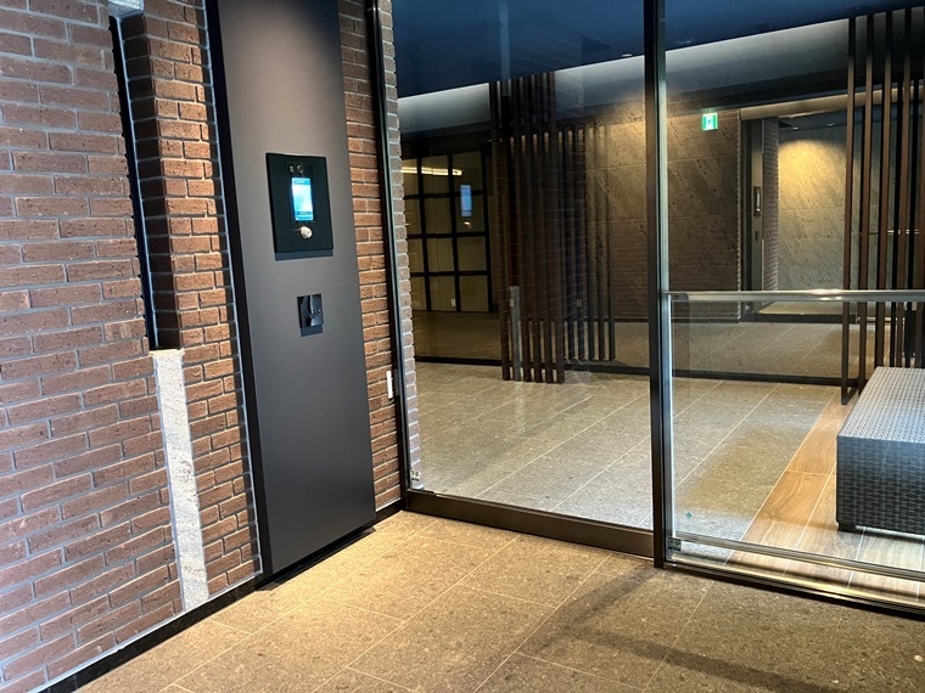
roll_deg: +2.8
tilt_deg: -8.8
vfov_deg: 49.7
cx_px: 462
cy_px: 346
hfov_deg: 63.4
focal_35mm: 28
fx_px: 748
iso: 640
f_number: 1.8
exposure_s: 1/30
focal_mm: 3.99
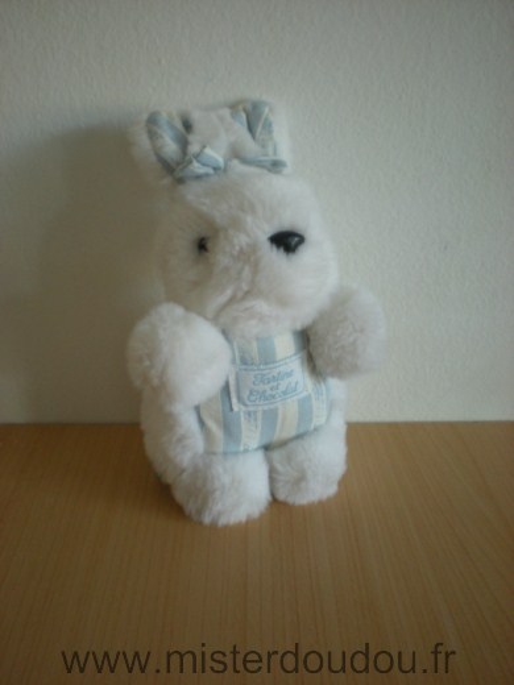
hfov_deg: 37.7
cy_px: 342
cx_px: 257
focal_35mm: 38
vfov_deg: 49.0
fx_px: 752
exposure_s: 1/19.4
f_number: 3.1
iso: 200
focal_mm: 6.3
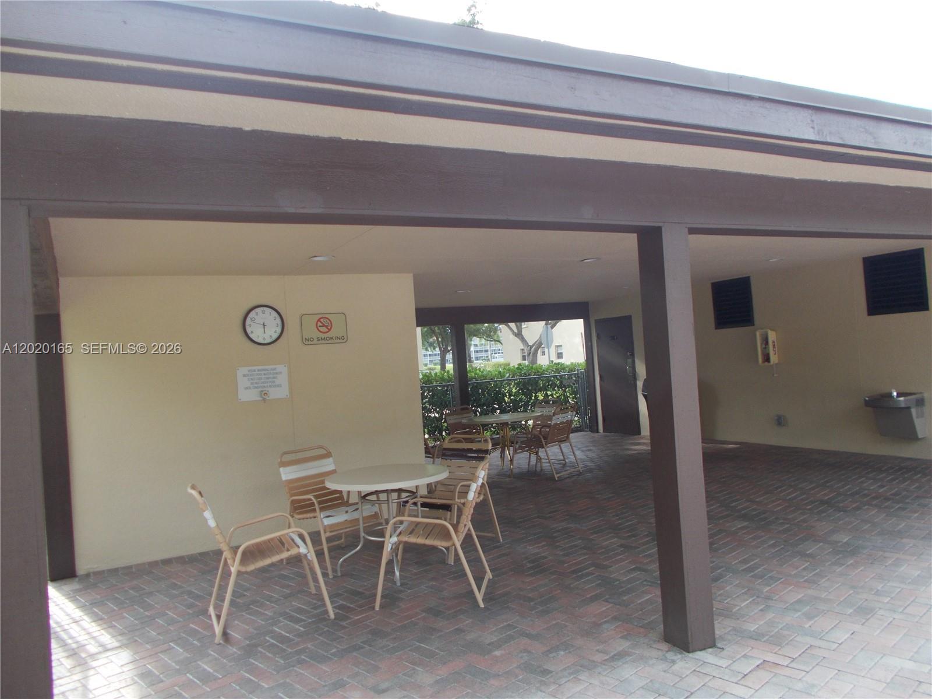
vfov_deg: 53.1
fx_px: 700
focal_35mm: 26
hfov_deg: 67.3
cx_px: 466
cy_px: 350
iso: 80
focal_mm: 4.6
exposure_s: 1/100
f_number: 3.2
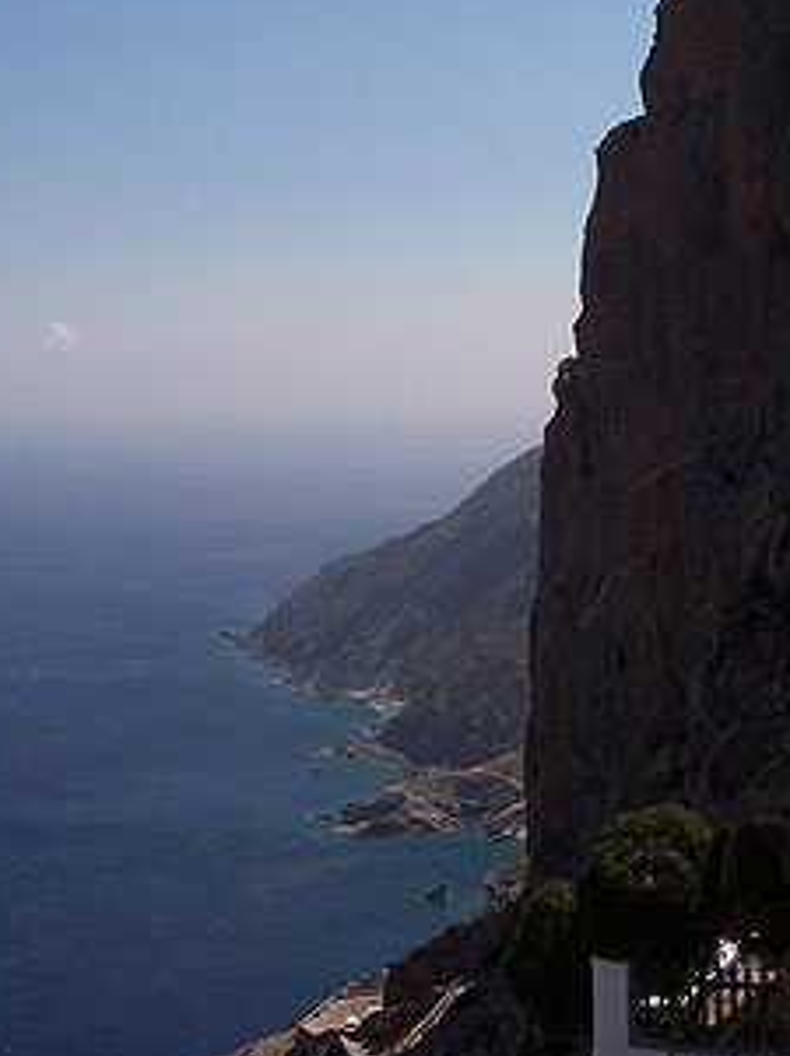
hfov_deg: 22.7
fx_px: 1952
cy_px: 309
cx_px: 583
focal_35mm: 64
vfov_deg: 30.0
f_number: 5.6
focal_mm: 5.6
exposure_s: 1/1000
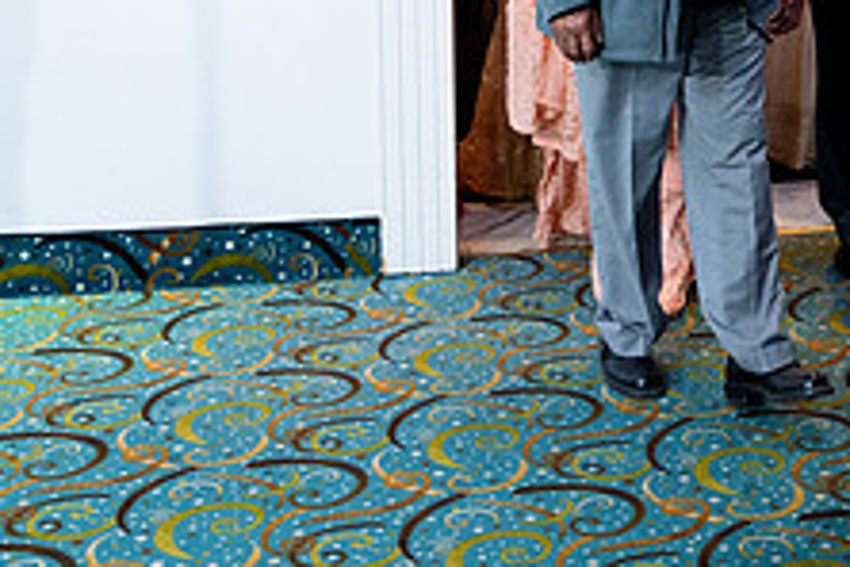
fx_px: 1723
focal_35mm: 73
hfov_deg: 26.4
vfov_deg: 17.9
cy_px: -94
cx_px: 835
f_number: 2.8
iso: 1600
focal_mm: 28
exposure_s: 1/125
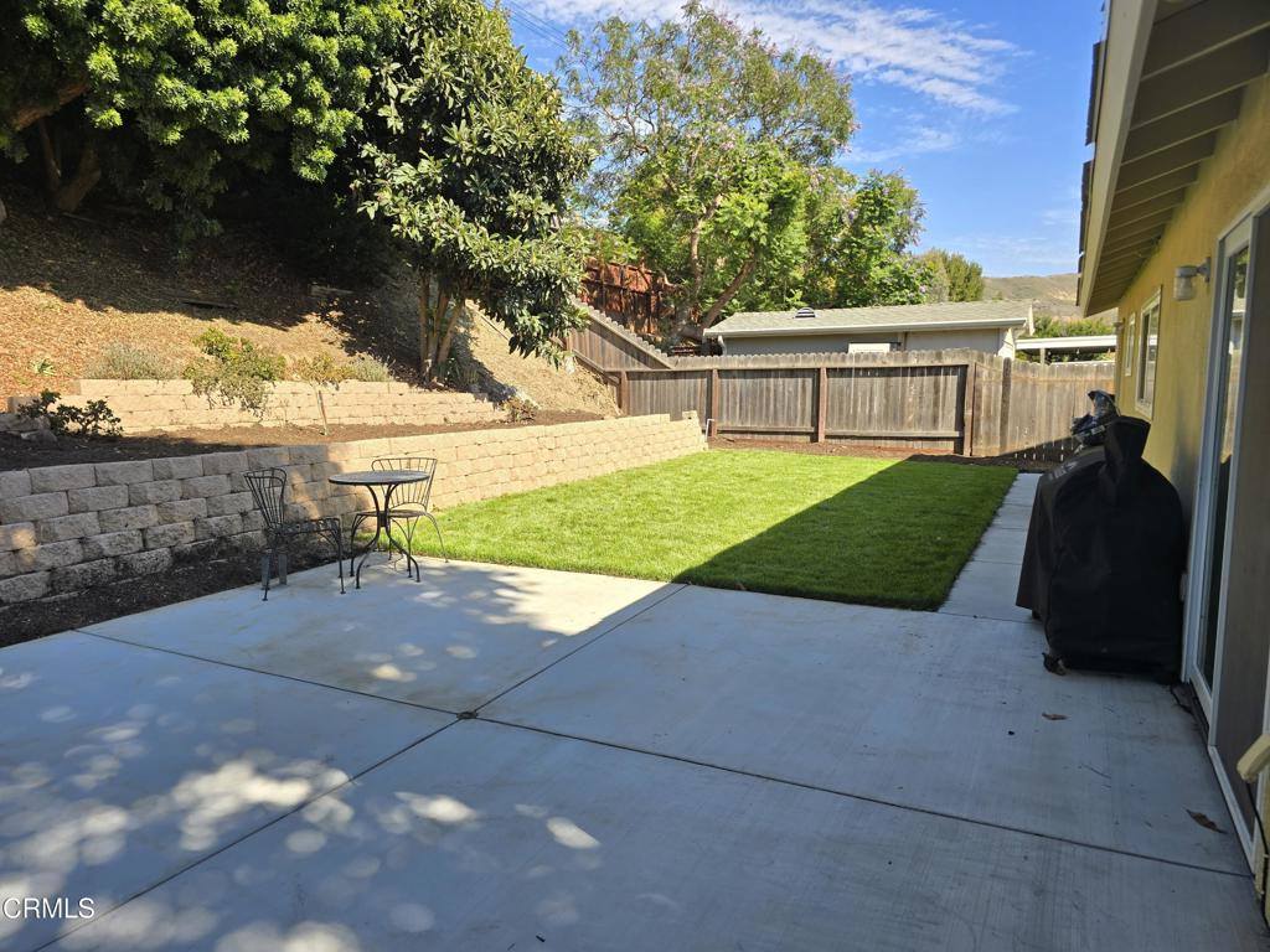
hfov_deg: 73.9
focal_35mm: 23
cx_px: 635
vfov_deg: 58.9
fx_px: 844
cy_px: 476
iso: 12
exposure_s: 1/405
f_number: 1.7
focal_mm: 6.3
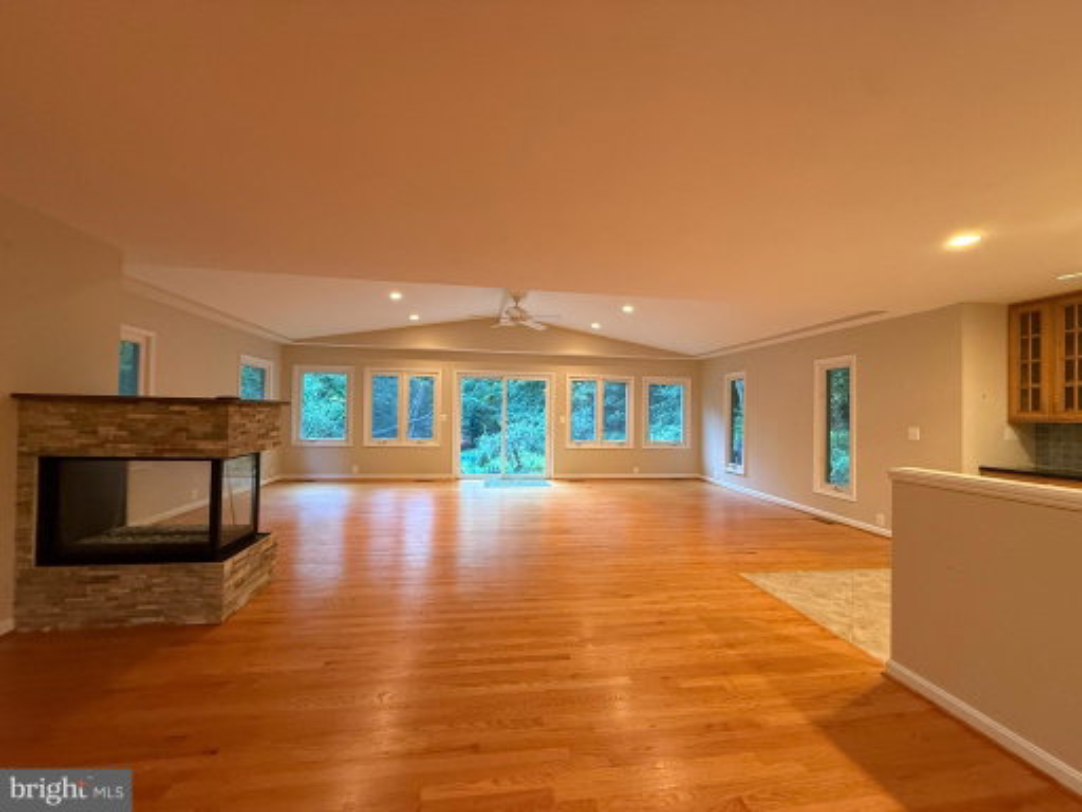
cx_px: 541
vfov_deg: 85.7
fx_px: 438
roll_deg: -1.3
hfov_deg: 102.1
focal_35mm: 14
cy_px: 406
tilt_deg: +1.2
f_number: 2.2
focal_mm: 2.22
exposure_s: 1/60
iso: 400
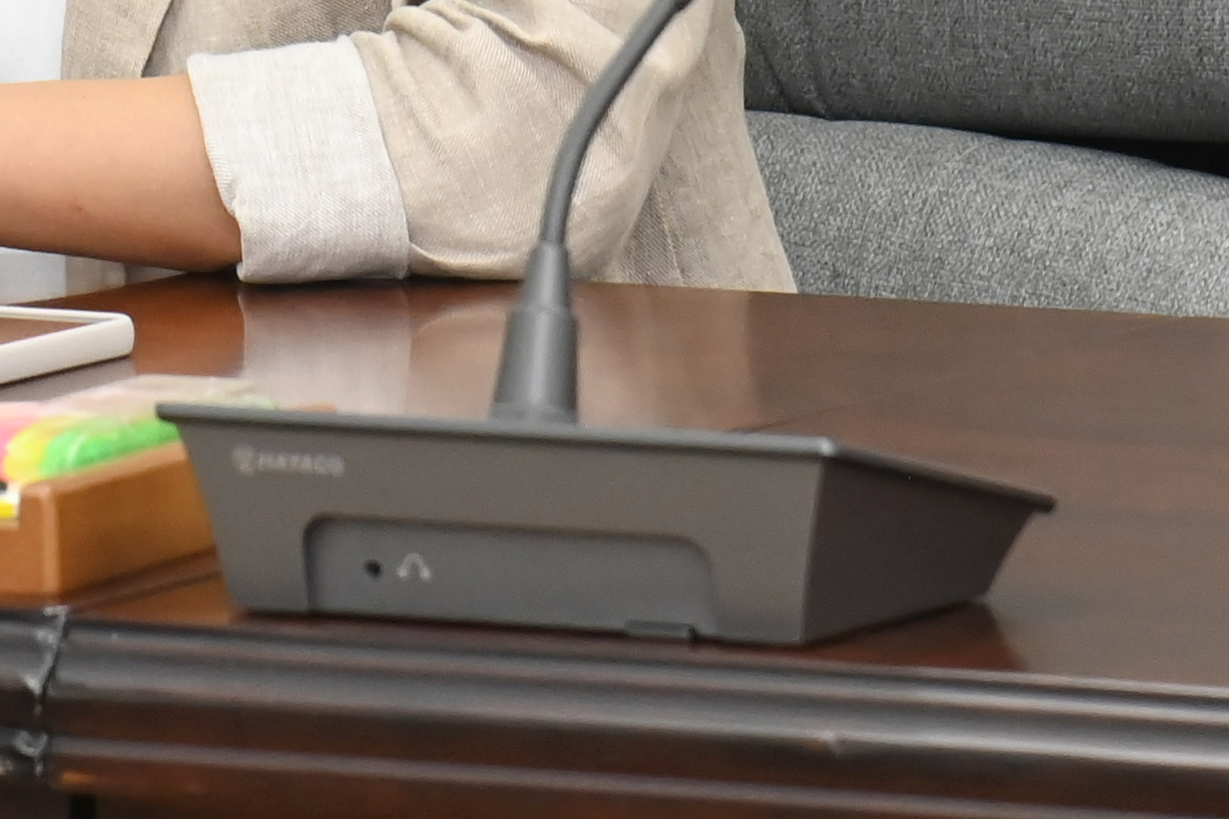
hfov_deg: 4.8
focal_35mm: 432
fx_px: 14745
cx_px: 93
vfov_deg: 3.2
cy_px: -589
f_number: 6.3
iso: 3200
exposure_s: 1/250
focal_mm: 120
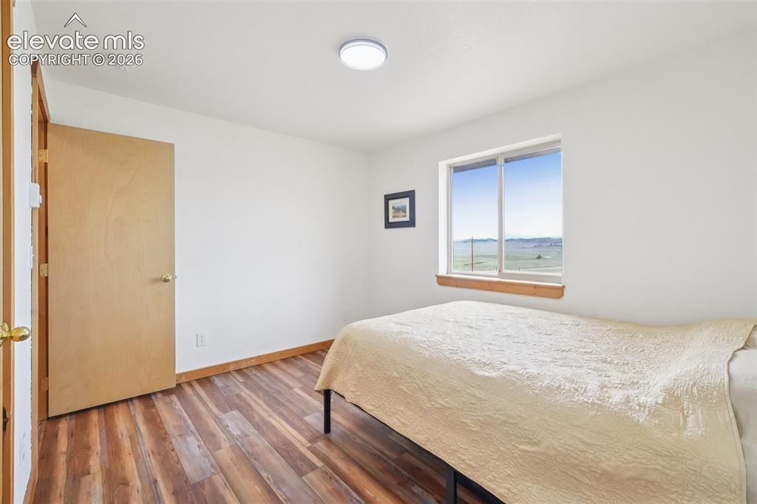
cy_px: 252
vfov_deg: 77.3
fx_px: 315
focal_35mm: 15
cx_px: 378
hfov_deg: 100.4
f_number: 8
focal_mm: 10
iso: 3200
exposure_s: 1/60
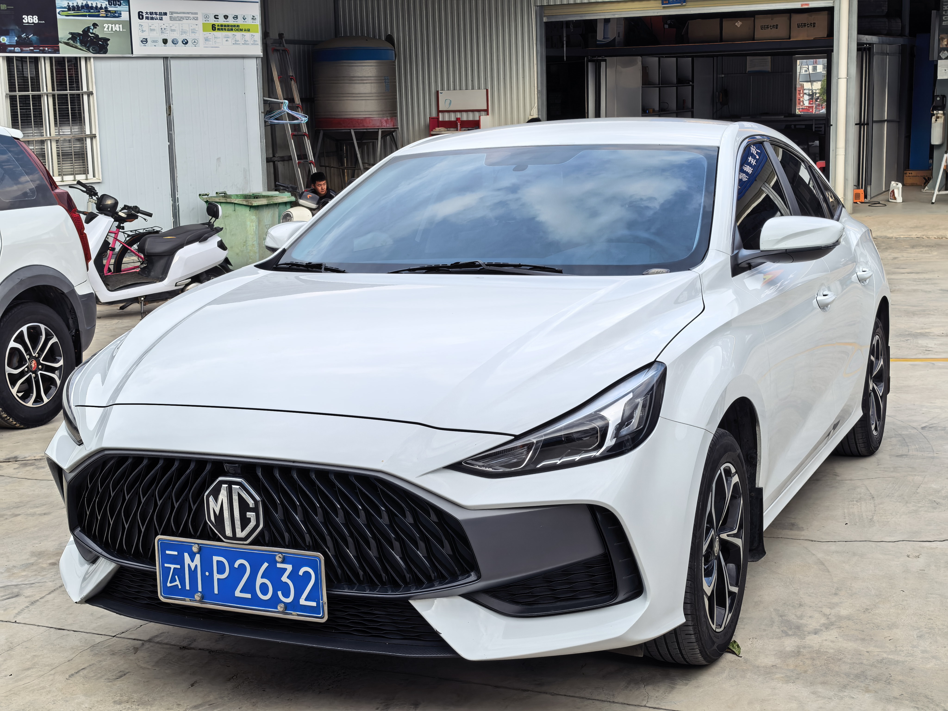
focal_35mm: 48
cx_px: 474
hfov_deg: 39.7
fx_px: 1315
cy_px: 356
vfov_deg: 30.3
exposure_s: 1/909
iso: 50
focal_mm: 6.98
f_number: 2
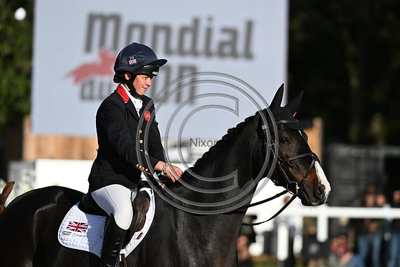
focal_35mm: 400
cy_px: 134
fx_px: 4445
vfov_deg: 3.4
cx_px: 200
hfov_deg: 5.2
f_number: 5.6
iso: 160
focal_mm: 400
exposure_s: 1/800
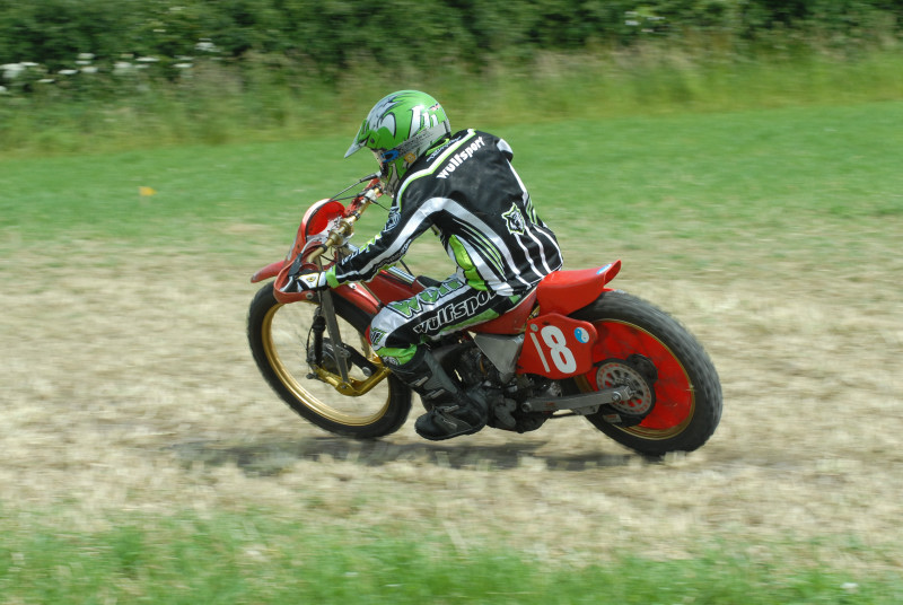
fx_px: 3203
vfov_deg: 10.8
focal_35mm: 128
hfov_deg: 16.0
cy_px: 302
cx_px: 452
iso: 400
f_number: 11
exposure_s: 1/320
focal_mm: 85
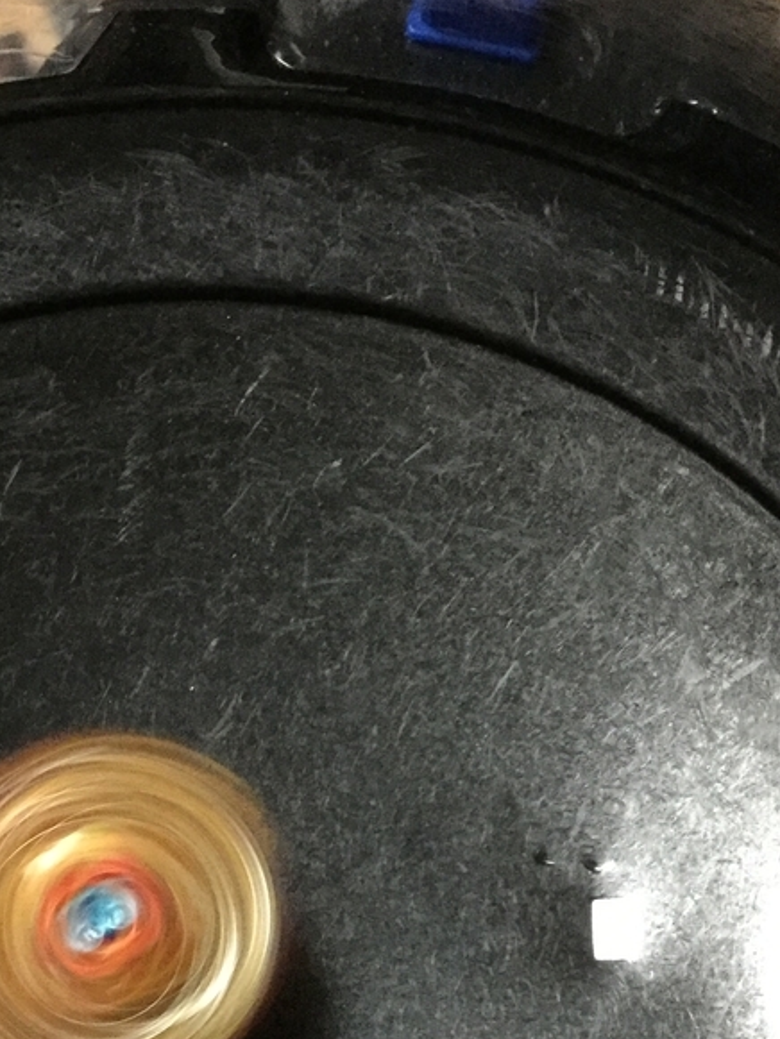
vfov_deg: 29.1
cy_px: 919
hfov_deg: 22.7
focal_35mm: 64
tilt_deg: -70.2
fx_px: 1922
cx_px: 175
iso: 320
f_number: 2.4
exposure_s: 1/15
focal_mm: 3.3
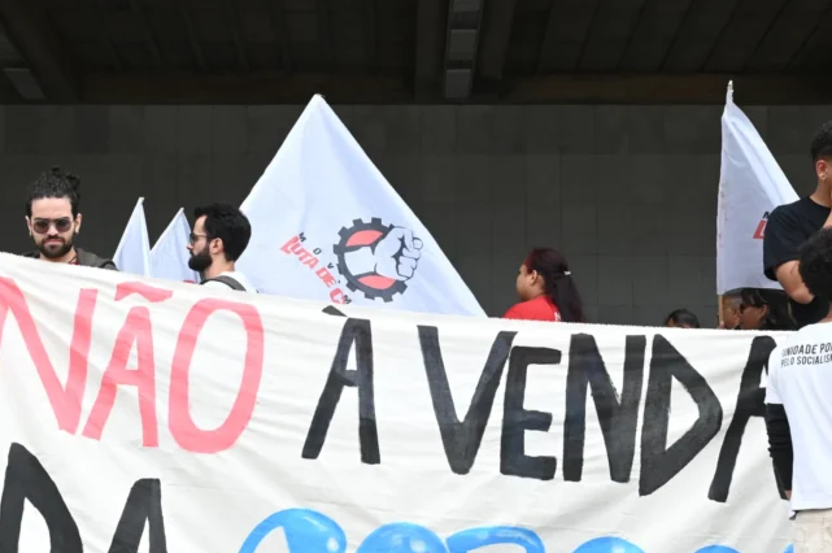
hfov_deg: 27.7
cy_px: 336
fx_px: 1685
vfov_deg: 18.6
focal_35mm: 73
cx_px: 419
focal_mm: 40
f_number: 11
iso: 1250
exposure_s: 1/400
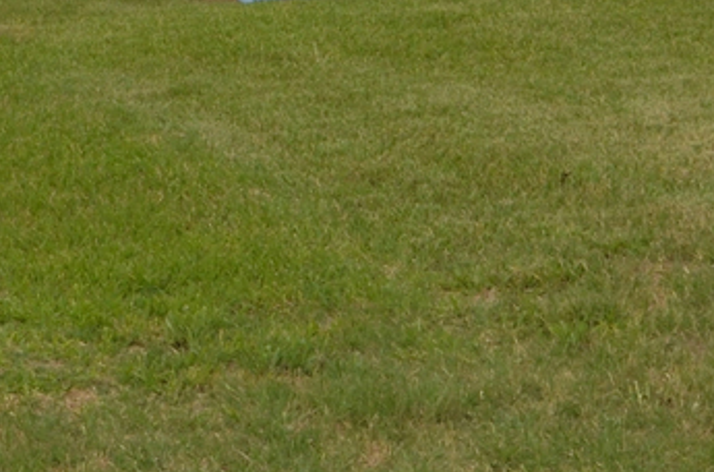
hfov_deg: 13.1
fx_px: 3086
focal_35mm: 156
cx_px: 59
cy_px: -395
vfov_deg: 8.4
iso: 400
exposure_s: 1/250
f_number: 9
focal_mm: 22
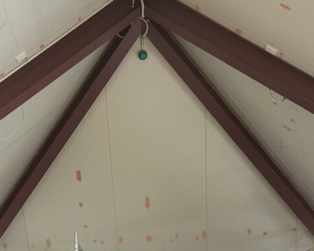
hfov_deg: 30.5
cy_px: 175
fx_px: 576
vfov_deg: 24.4
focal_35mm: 62
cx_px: 134
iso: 100
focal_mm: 4.15
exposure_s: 1/33
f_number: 2.2
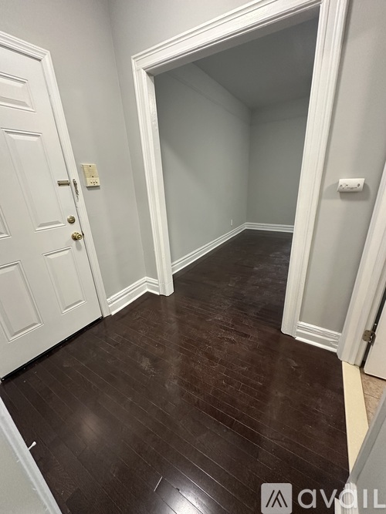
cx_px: 193
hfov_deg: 85.7
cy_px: 257
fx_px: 208
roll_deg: +3.1
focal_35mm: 14
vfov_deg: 102.1
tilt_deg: -19.6
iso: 400
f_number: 2.2
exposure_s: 1/60
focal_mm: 2.22
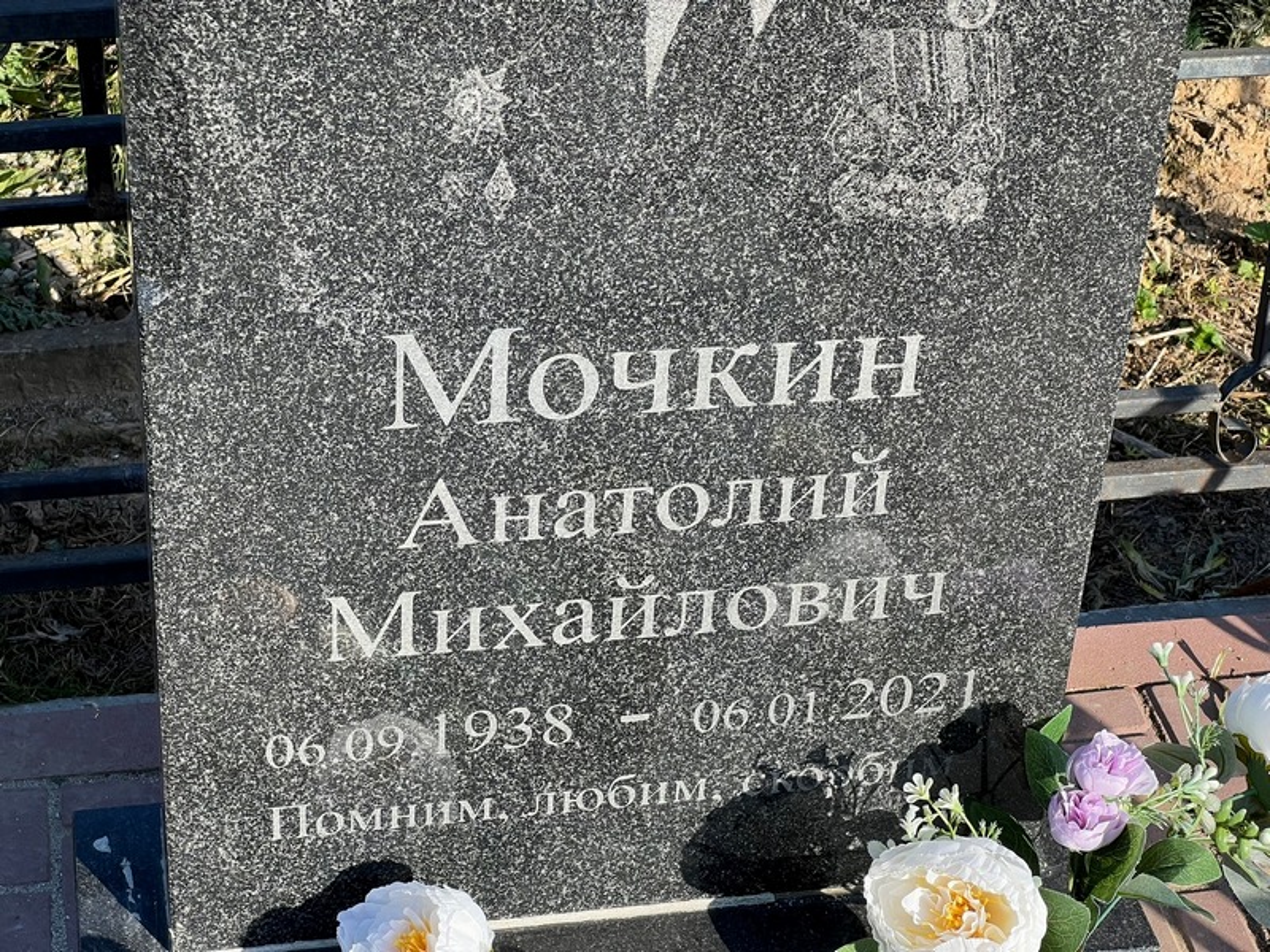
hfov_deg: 25.3
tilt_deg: -35.2
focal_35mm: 77
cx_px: 635
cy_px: 476
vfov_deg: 19.1
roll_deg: -2.0
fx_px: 2825
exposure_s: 1/256
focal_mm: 9
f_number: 2.8
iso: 32
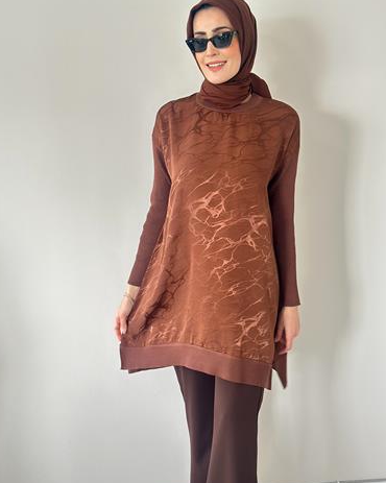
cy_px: 240
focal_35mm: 54
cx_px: 196
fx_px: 772
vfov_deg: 34.8
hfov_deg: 28.1
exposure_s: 1/50
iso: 250
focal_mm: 6.86
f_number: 1.78
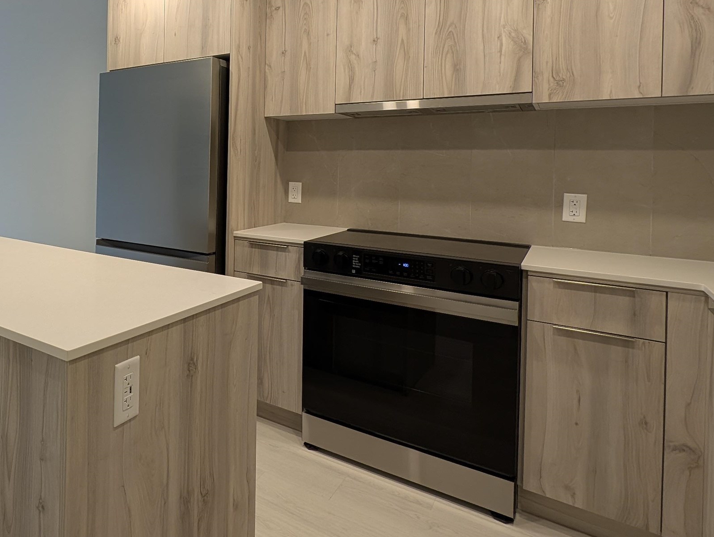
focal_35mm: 23
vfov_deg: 57.3
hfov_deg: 65.2
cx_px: 115
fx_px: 475
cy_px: 166
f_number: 1.95
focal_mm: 2.23
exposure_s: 1/40
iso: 42
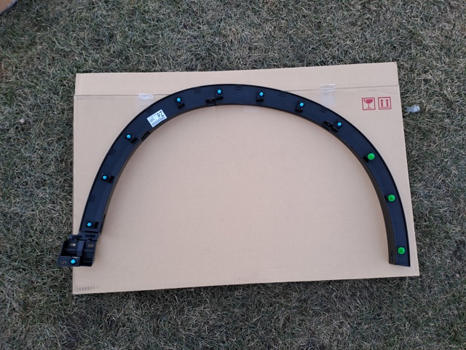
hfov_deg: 69.4
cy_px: 175
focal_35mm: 25
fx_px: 337
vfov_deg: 54.9
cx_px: 233
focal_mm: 4.65
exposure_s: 1/60
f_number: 1.8
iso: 32
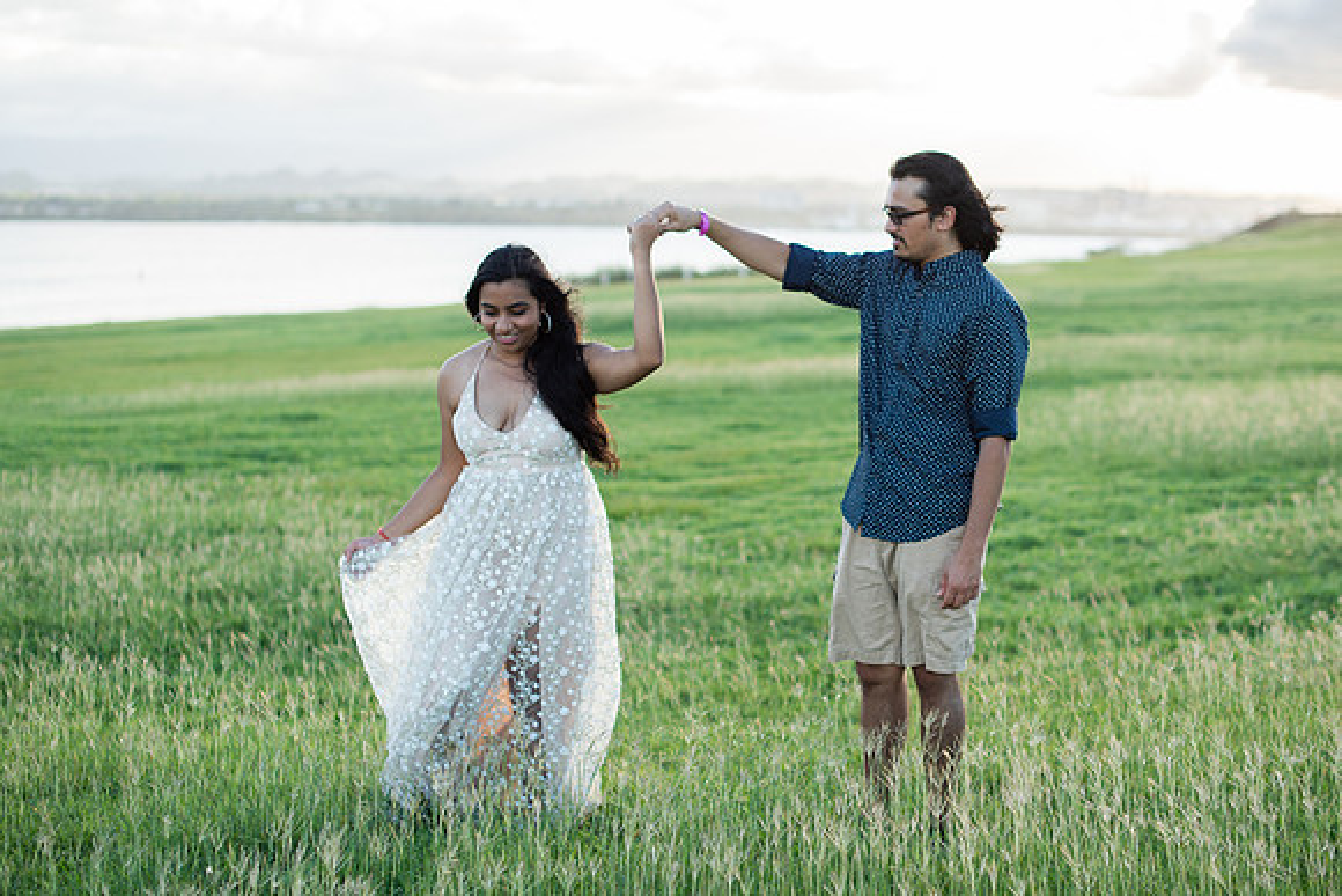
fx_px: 2254
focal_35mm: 60
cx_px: 703
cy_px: 435
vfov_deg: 22.5
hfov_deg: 33.1
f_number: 2.2
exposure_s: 1/640
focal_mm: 50
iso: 100
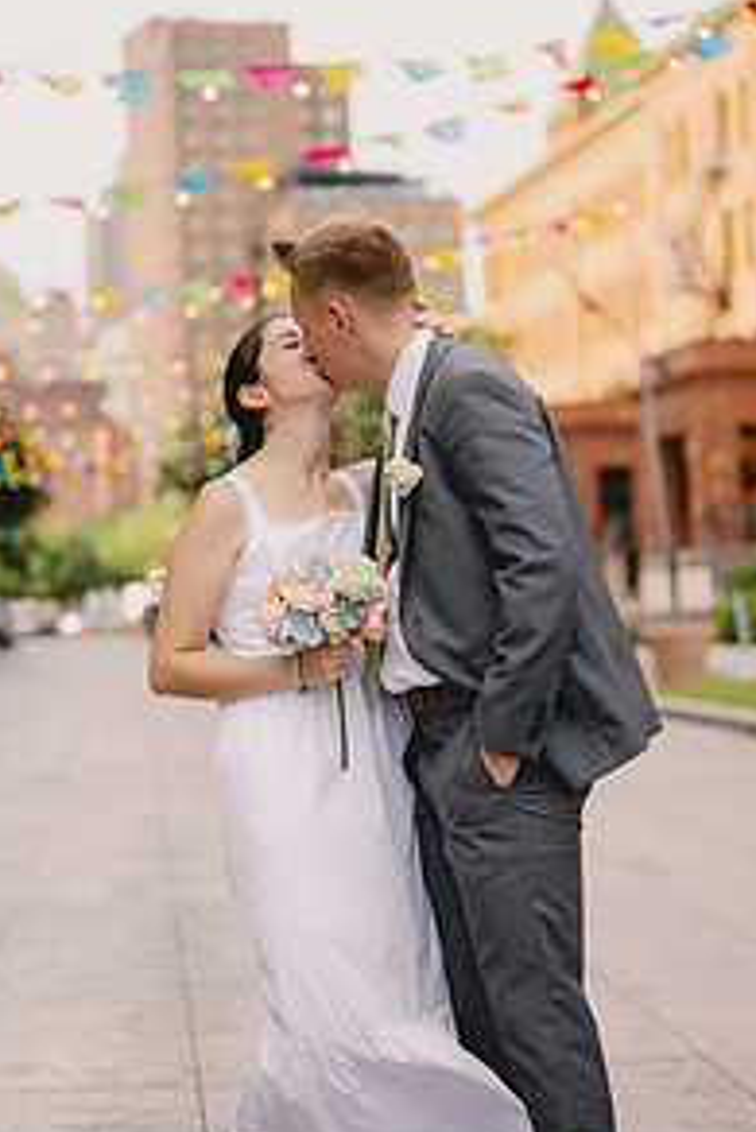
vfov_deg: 26.3
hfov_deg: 17.7
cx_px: 415
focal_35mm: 77
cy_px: 570
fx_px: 2422
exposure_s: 1/800
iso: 100
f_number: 1.8
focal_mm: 50
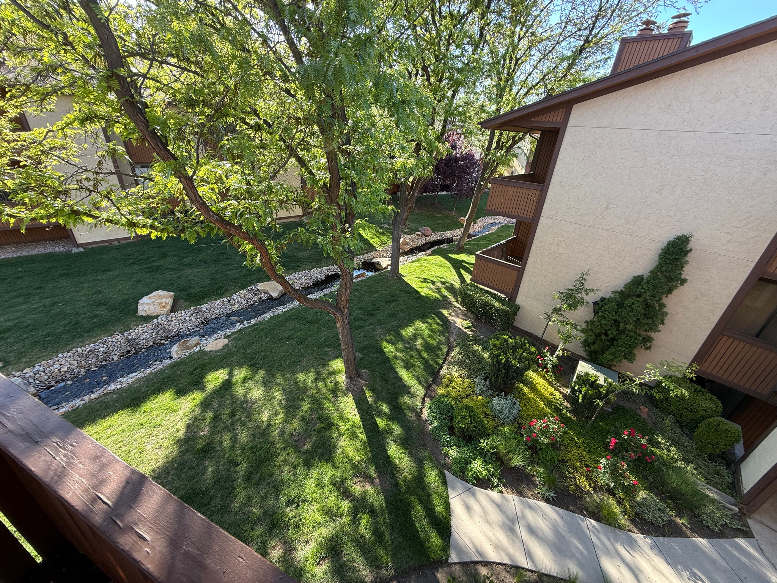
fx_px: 314
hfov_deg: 102.1
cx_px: 388
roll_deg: -3.7
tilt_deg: -27.3
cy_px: 292
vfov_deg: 85.7
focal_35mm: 14
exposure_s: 1/99
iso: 50
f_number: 2.2
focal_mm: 2.22
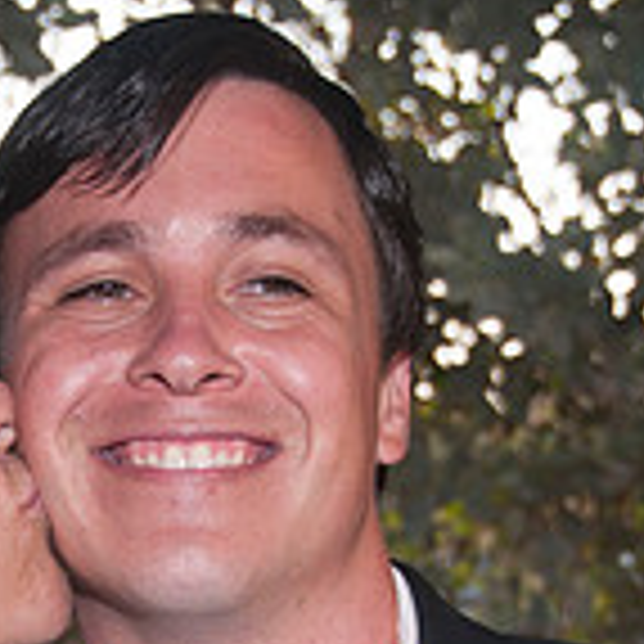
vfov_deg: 8.4
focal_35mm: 206
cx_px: 23
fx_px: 4336
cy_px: 714
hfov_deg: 8.5
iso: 100
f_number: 5.6
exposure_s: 1/250
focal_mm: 40
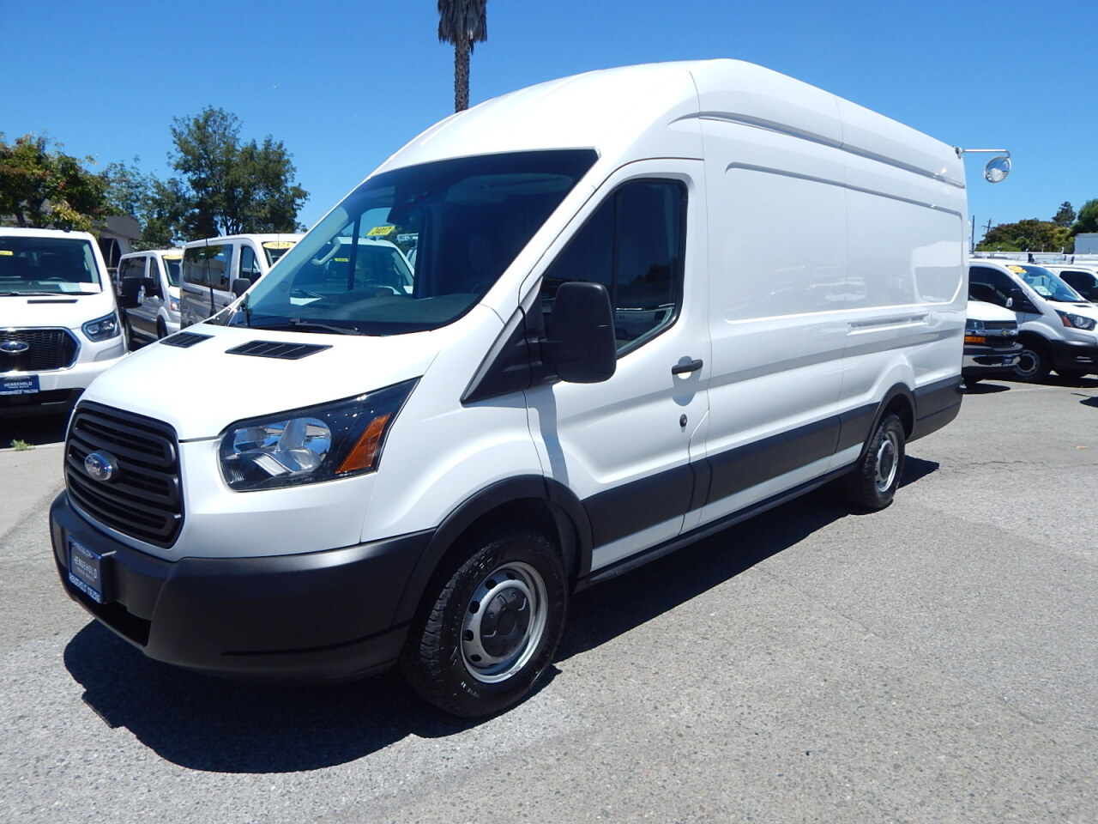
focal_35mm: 25
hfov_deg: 69.4
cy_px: 412
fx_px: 793
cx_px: 549
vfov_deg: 54.9
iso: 125
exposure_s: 1/800
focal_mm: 4.5
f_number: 6.1
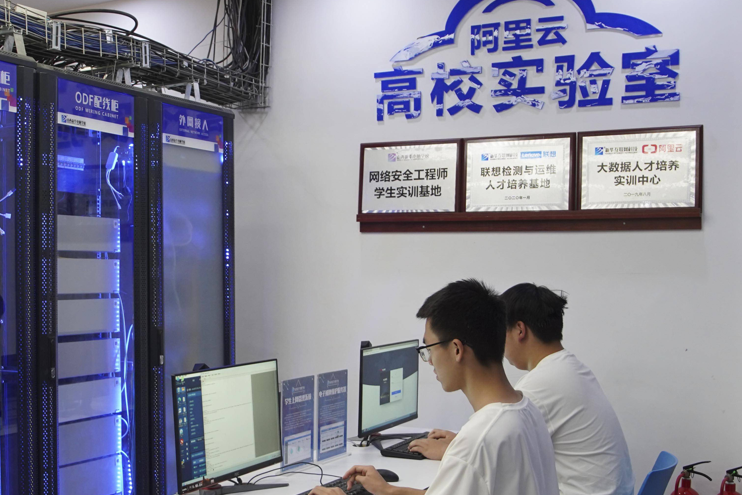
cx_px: 275
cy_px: 304
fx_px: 969
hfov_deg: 41.6
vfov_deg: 28.6
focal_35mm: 47
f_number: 3.5
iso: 1600
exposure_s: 1/160
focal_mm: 24
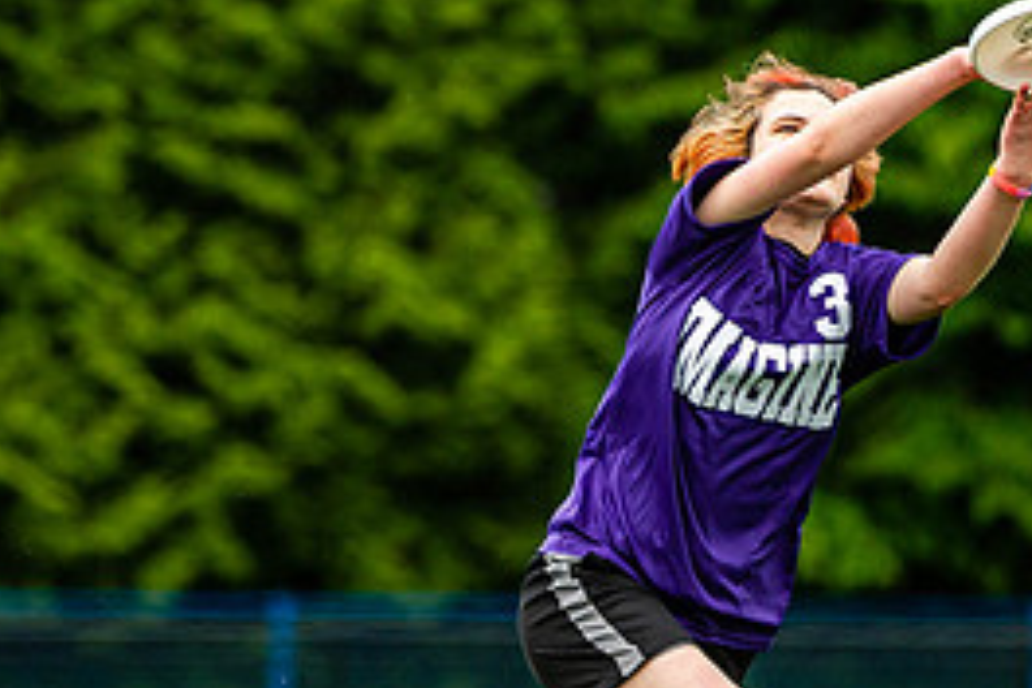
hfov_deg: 3.1
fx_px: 18804
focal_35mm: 656
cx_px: 593
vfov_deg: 2.1
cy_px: 573
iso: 320
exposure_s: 1/1000
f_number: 4
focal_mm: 220
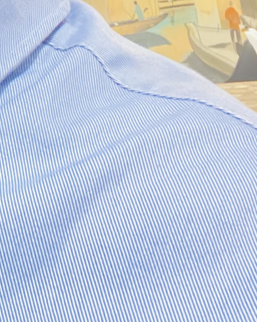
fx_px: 960
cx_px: -144
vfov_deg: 17.2
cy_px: -157
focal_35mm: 101
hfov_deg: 14.1
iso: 400
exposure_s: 1/25
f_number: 2.2
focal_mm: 2.71
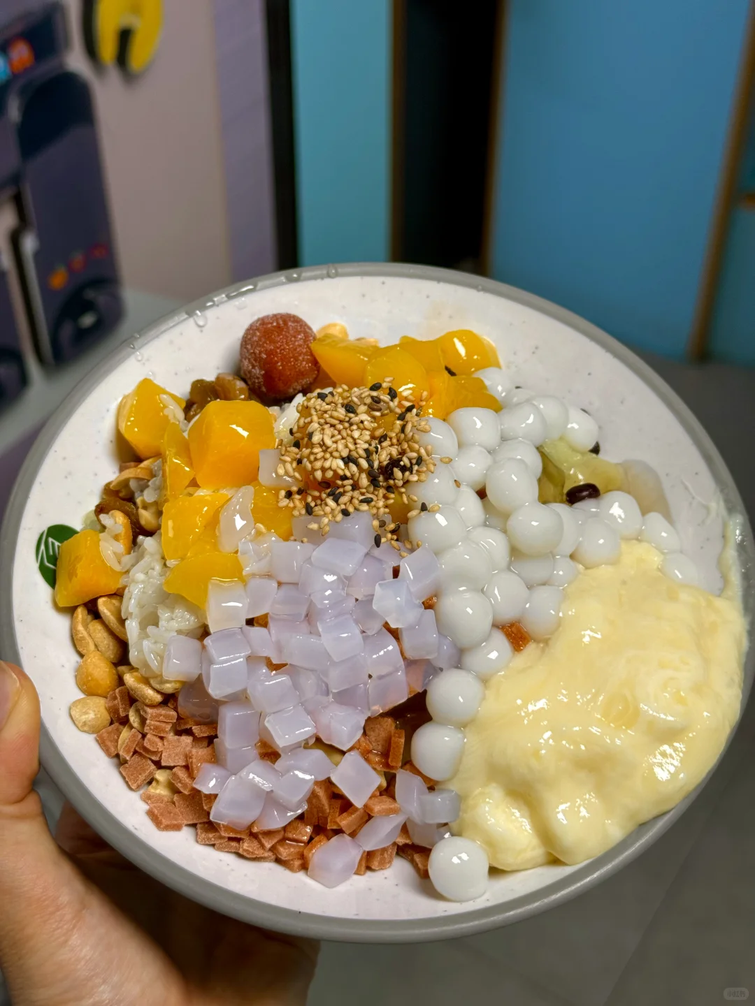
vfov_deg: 39.7
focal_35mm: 48
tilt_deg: -41.8
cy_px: 503
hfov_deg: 30.3
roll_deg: +0.3
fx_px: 1396
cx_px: 378
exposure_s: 1/100
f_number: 1.78
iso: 50
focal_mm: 6.76
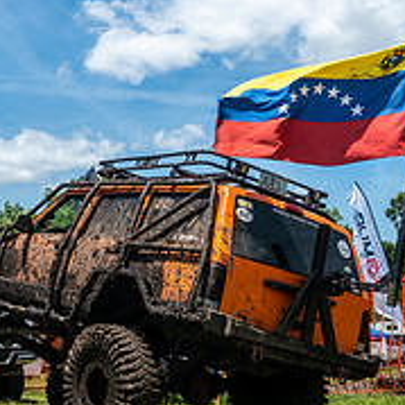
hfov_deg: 25.1
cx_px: 23
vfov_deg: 26.1
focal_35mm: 66
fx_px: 874
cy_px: 186
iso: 100
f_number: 10
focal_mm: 24
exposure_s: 1/200
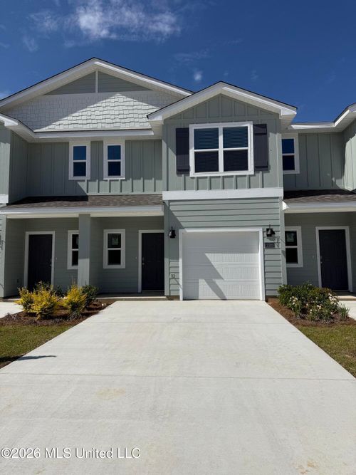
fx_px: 329
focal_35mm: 24
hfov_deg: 56.8
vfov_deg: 71.6
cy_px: 238
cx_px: 178
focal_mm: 6.76
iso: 80
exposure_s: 1/11905
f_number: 1.78
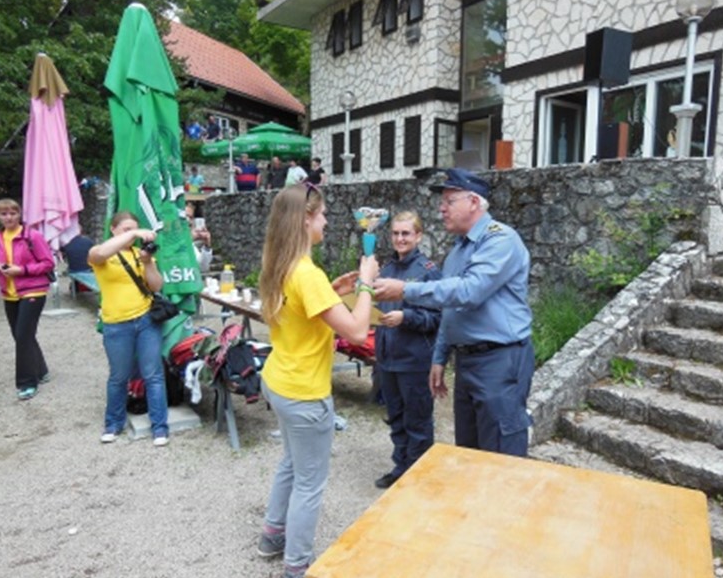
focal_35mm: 27
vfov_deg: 53.2
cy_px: 288
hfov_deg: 64.1
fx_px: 578
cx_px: 375
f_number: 3.5
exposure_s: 1/500
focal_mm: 4.5
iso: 125
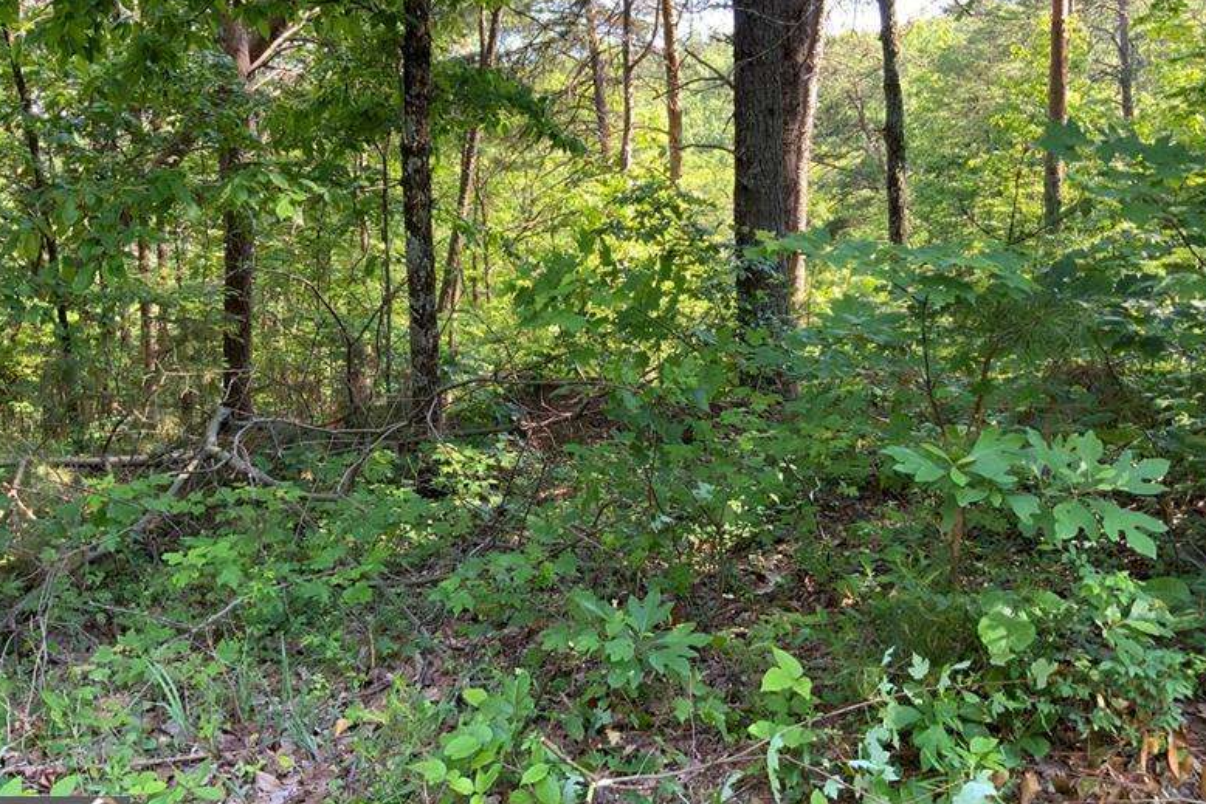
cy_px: 378
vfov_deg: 42.3
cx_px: 609
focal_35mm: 31
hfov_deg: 60.3
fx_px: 1039
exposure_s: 1/122
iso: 50
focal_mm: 3
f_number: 1.8
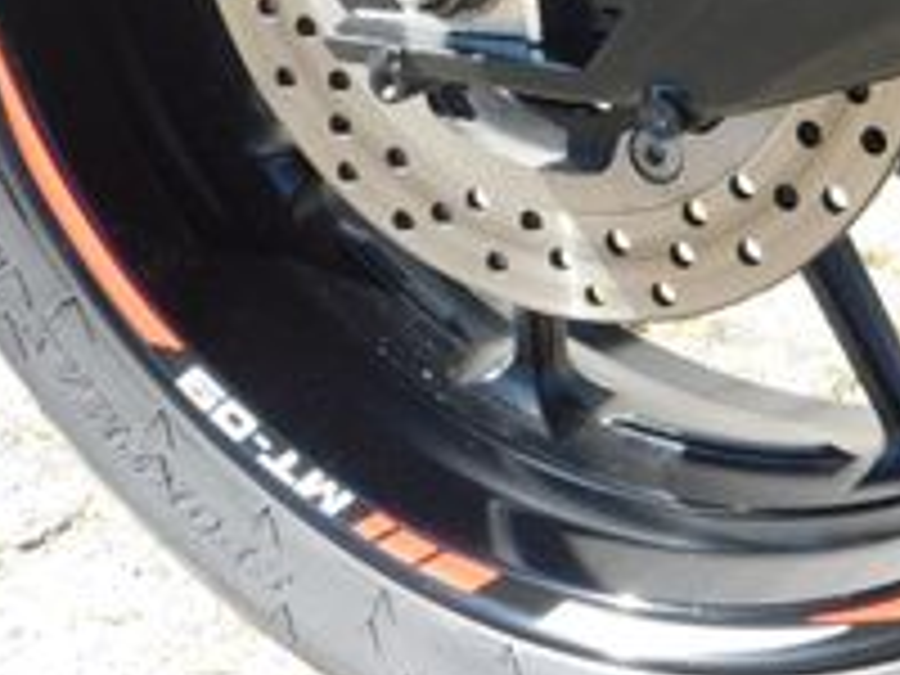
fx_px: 2990
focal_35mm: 115
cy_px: -94
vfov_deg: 12.6
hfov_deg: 16.9
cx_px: 796
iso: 125
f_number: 3.5
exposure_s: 1/200
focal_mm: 6.3
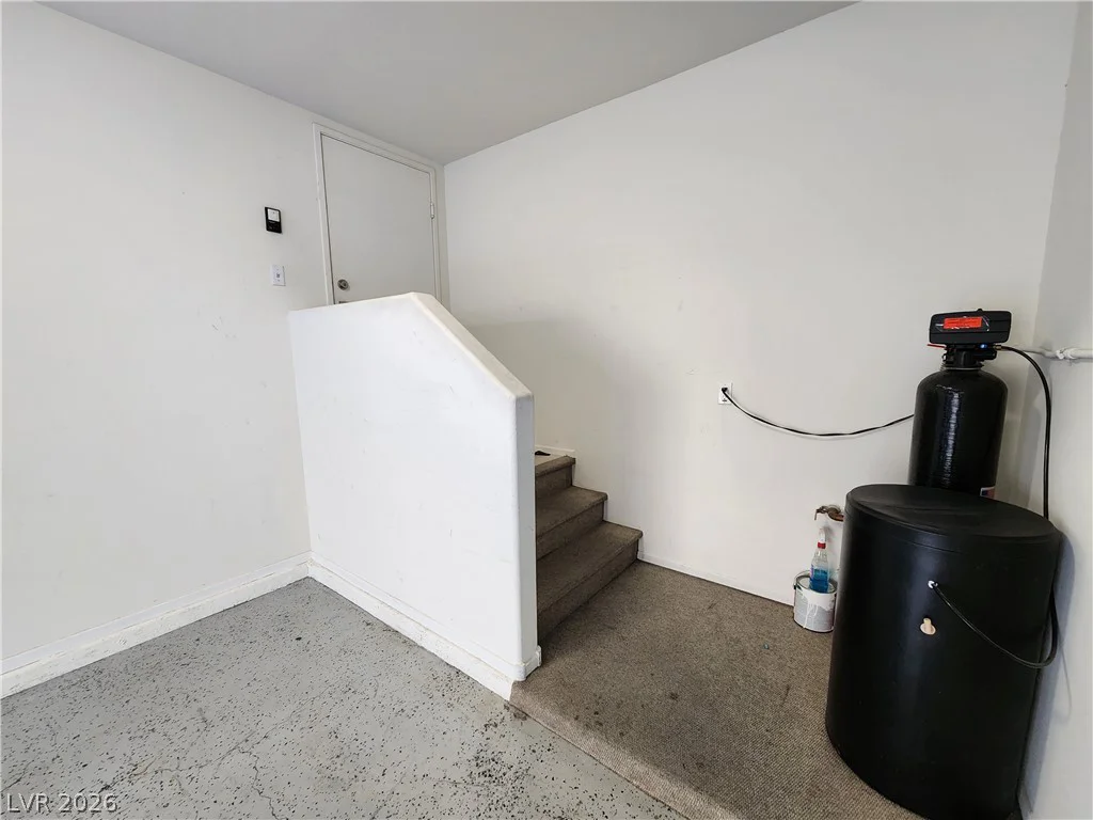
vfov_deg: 89.9
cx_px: 546
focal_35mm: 13
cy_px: 410
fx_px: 410
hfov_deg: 106.2
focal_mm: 2.2
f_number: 2.2
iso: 200
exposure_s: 1/60
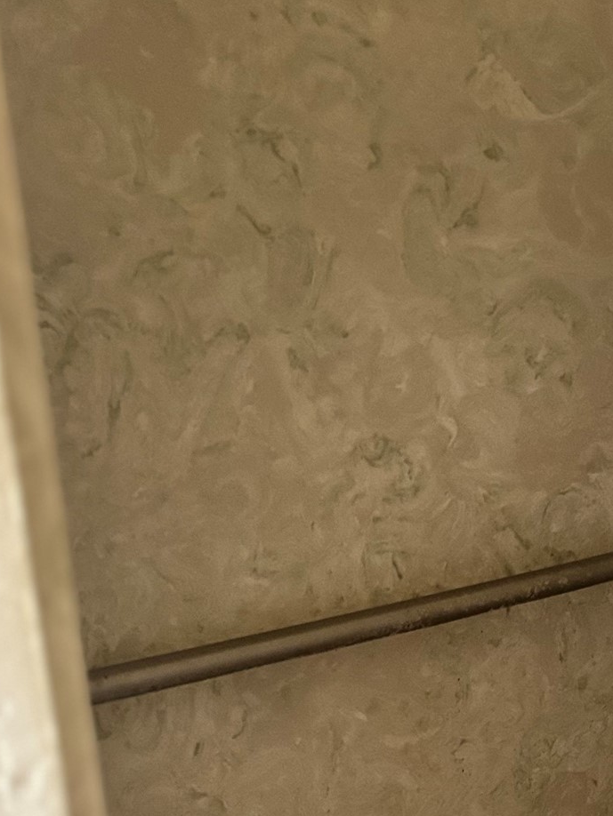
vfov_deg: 30.9
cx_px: 467
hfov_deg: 24.9
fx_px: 1369
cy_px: 805
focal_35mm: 58
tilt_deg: -23.1
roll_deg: +1.9
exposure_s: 1/40
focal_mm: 5.96
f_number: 1.6
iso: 640
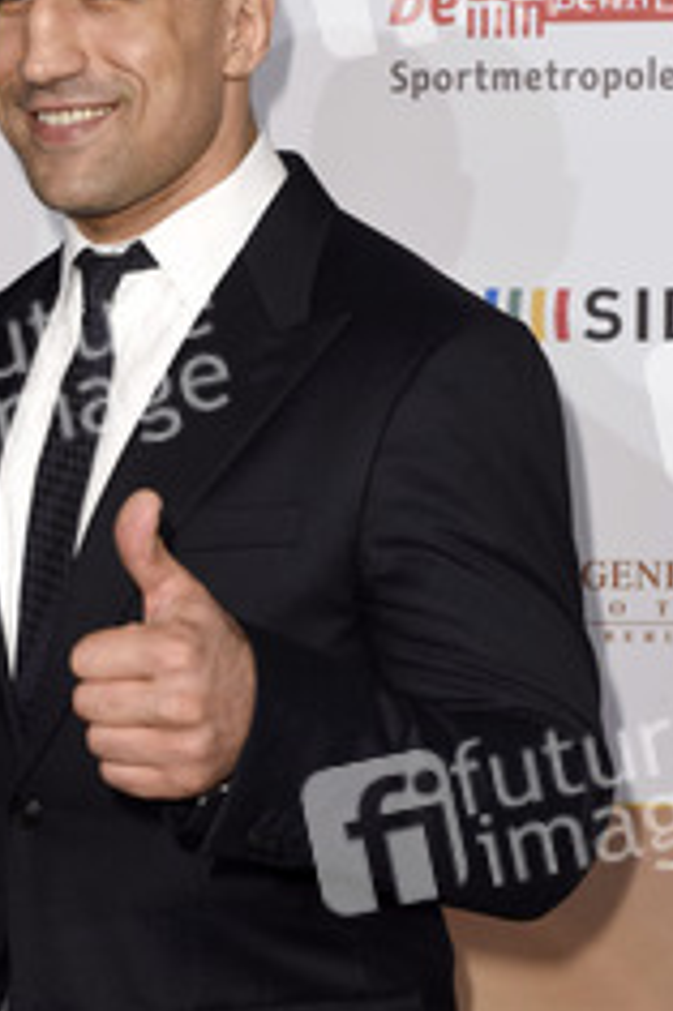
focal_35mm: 105
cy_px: 600
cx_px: 133
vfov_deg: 19.5
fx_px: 2948
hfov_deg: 13.0
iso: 500
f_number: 5.6
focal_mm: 62
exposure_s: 1/160
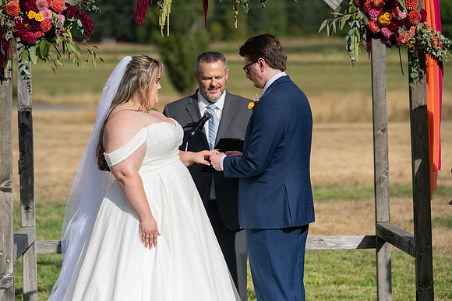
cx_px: 226
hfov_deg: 13.7
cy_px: 150
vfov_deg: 9.2
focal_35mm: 150
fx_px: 1884
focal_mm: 150
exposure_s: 1/8000
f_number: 4.5
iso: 400
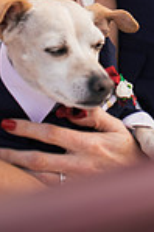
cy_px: -115
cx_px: 157
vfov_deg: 12.9
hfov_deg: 9.0
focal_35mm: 151
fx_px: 971
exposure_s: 1/400
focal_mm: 50
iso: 125
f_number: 2.5
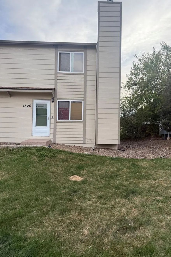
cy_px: 127
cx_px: 99
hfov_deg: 49.4
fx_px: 185
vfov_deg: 69.4
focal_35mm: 26
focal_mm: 6.76
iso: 100
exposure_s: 1/772
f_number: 1.78
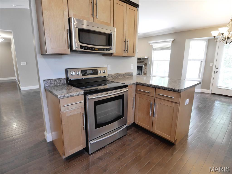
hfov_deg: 87.7
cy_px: 87
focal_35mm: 18
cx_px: 116
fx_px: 121
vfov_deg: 71.6
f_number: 4
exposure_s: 1/15
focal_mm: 9
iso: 800
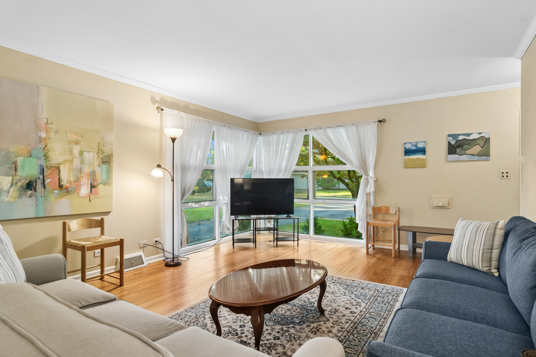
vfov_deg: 67.4
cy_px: 178
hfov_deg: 90.0
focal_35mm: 18
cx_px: 268
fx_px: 268
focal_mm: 12
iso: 200
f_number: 8
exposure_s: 1/4
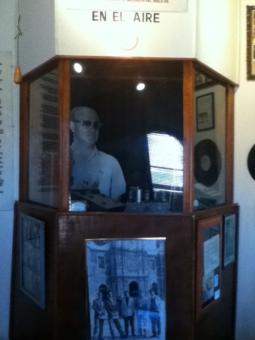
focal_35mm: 32
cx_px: 128
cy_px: 170
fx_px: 314
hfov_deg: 44.2
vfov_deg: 56.8
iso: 400
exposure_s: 1/30
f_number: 2.4
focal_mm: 3.85
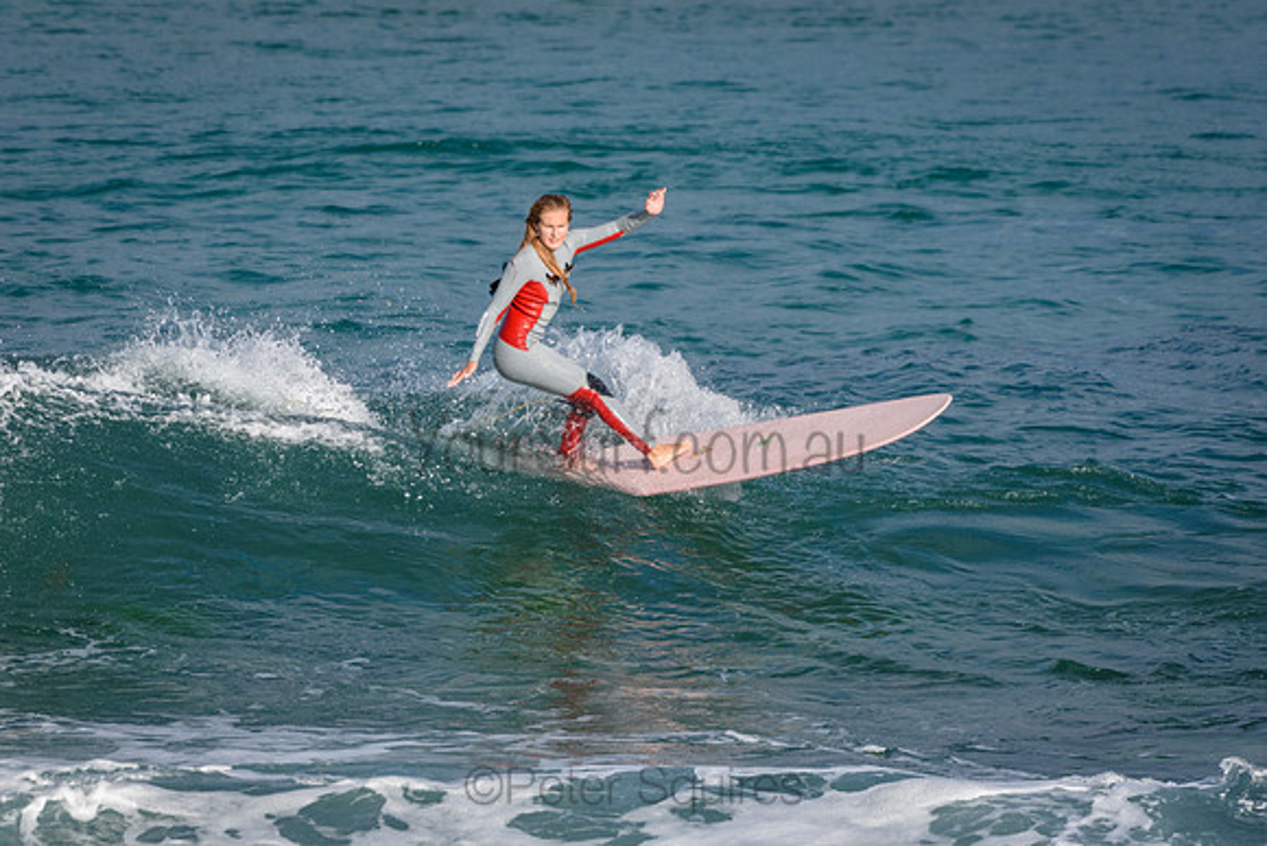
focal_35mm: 570
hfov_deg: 3.6
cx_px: 634
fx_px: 20065
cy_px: 423
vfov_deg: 2.4
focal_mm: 380
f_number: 5.6
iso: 360
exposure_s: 1/2000
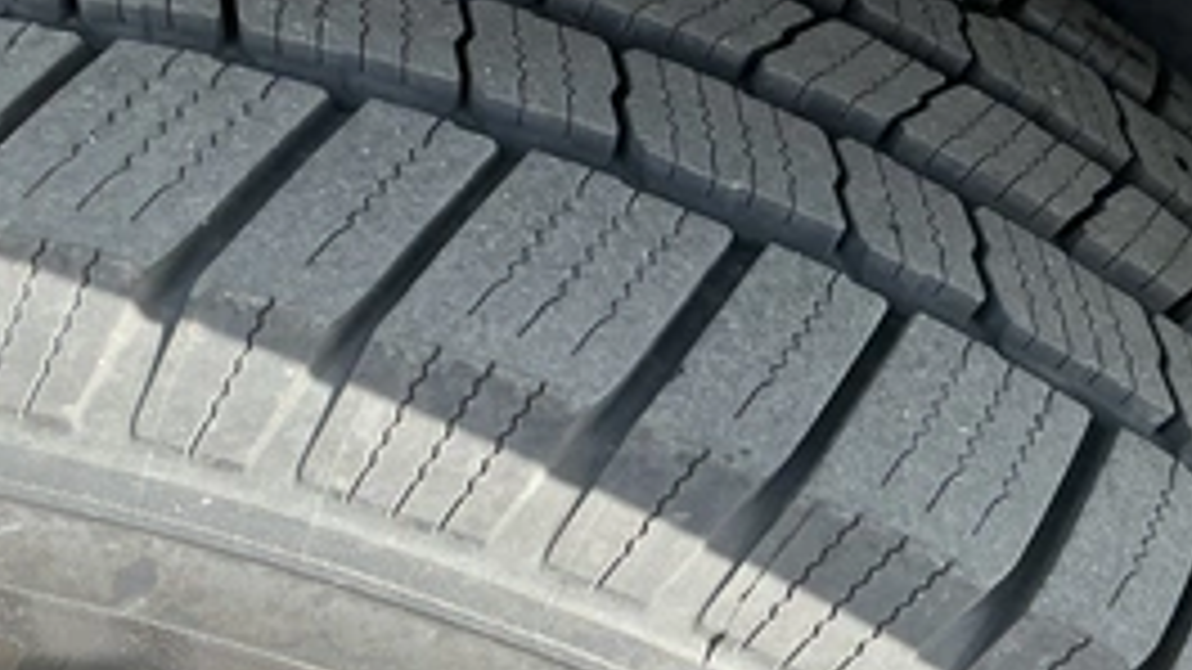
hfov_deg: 44.6
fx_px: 1454
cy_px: 423
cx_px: 630
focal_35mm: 46
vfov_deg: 25.9
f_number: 1.8
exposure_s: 1/206
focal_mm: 3
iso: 25
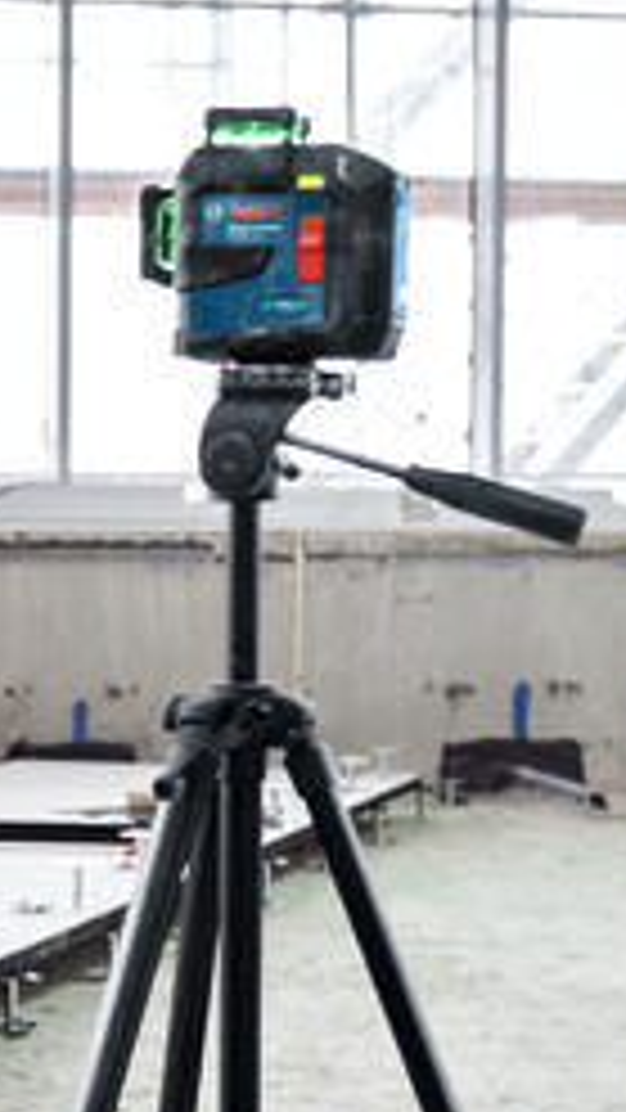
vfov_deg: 20.0
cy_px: 646
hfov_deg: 11.2
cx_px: -108
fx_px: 3147
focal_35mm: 107
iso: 1250
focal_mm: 31.5
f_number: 3.2
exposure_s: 1/80
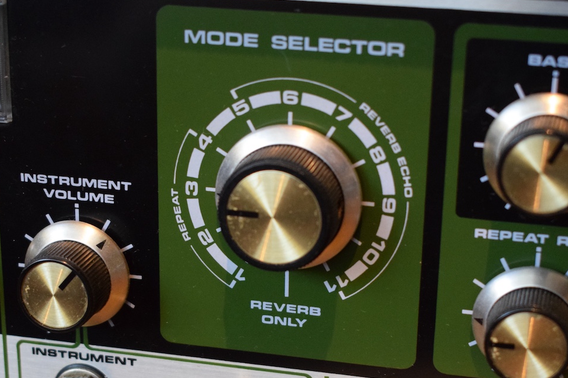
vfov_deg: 15.3
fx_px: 1404
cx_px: 256
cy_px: 289
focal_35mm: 89
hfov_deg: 22.9
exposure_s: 1/60
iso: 2800
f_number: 4.8
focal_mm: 38
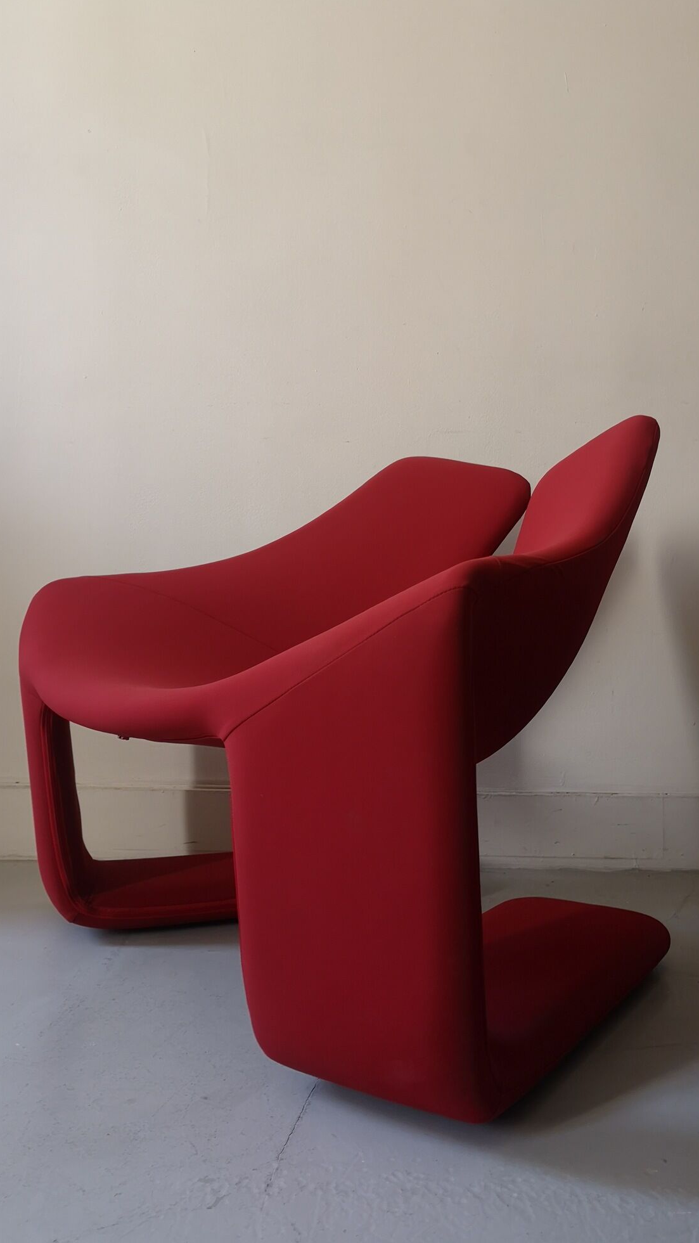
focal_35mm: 30
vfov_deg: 64.3
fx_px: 989
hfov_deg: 38.9
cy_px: 620
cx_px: 391
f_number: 1.8
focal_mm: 3.95
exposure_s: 1/50
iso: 80
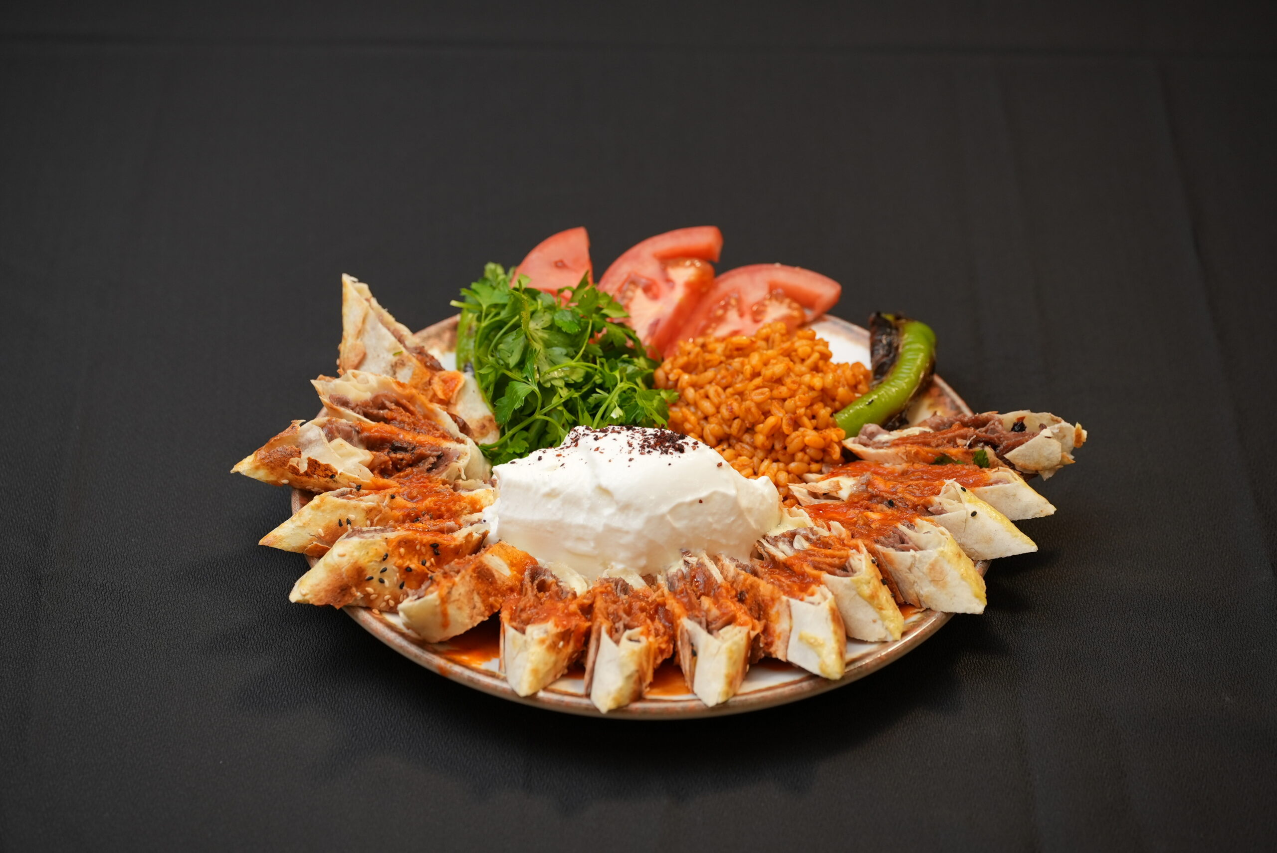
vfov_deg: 13.1
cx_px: 638
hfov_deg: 19.4
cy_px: 426
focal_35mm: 105
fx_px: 3727
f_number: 4.5
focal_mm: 105
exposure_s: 1/200
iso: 500
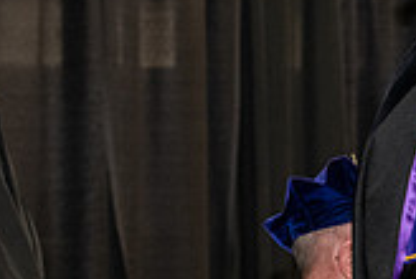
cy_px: 189
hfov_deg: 8.2
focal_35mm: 247
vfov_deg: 5.6
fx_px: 2859
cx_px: 601
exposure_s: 1/200
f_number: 5
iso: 2500
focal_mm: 70
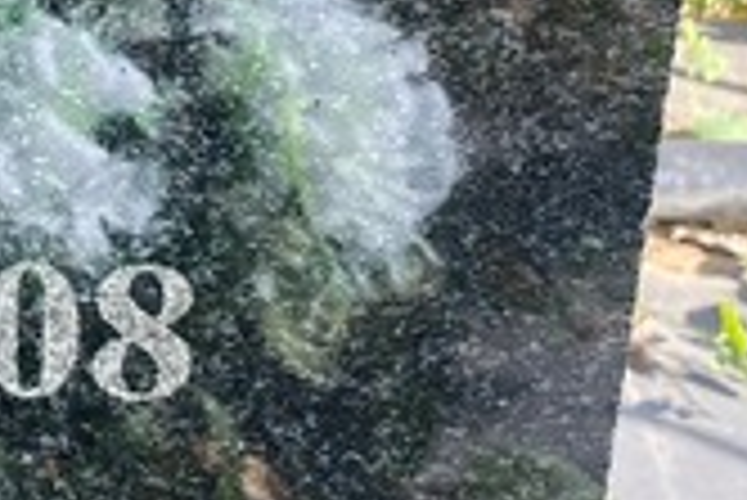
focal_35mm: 130
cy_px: -338
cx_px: -675
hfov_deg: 13.7
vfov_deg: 10.1
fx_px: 2700
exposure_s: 1/387
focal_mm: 4.25
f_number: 1.8
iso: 32
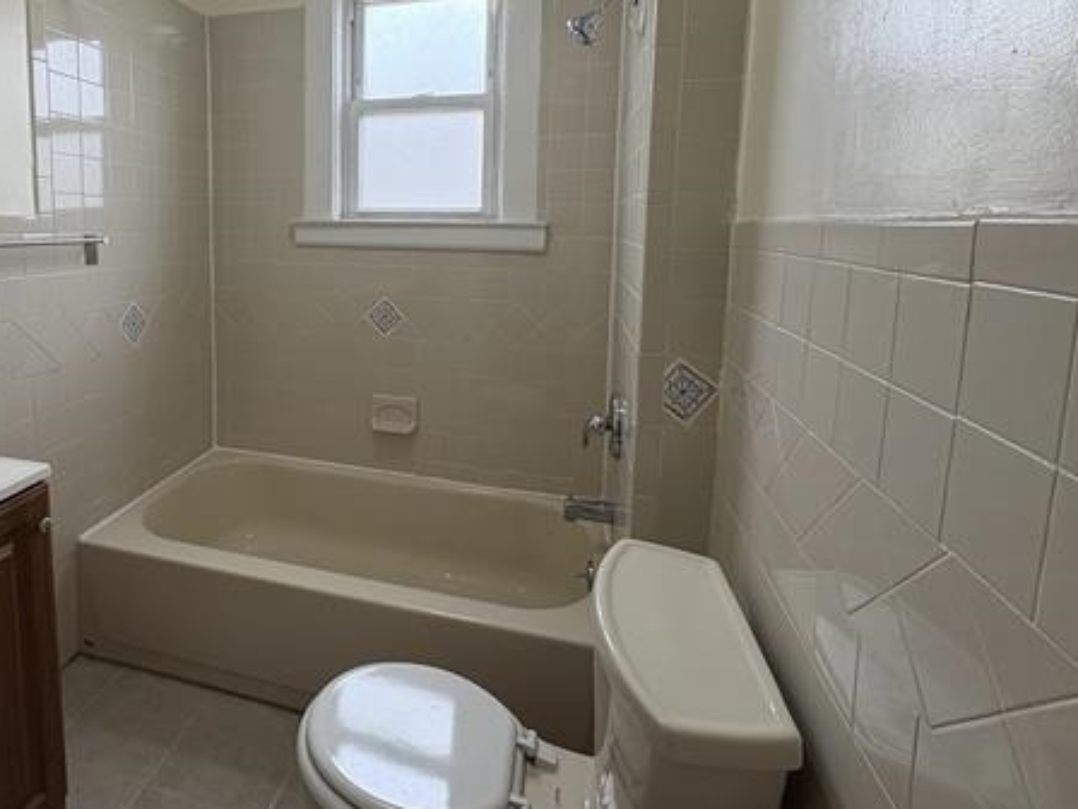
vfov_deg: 64.6
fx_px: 623
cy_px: 284
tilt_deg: -5.4
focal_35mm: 20
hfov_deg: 79.5
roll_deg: -0.6
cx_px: 373
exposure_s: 1/128
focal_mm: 2.22
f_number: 2.2
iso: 80
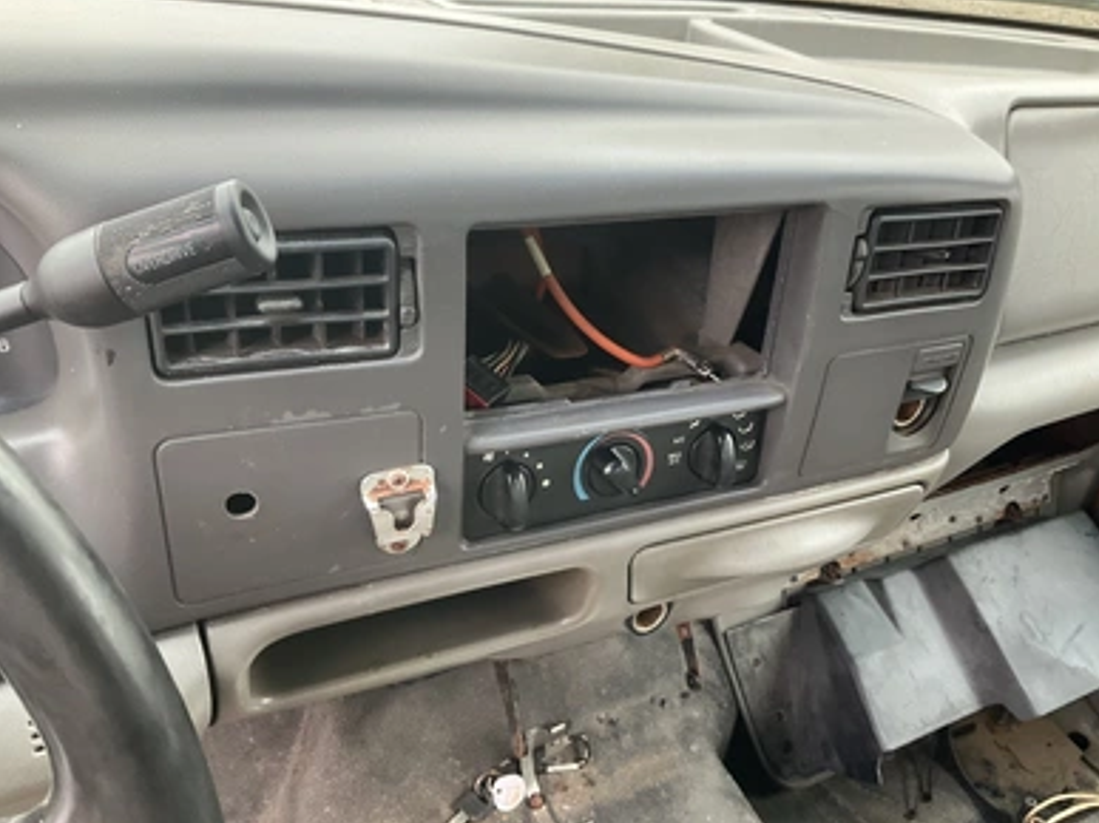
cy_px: 412
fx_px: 952
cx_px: 565
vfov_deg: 46.8
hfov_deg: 60.0
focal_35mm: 30
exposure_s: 1/88
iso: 64
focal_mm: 3
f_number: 1.8
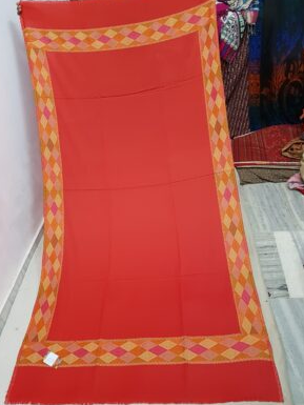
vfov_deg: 65.3
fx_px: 316
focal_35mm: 27
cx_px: 148
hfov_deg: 51.4
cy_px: 199
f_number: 1.7
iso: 200
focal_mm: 4.2
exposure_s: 1/25
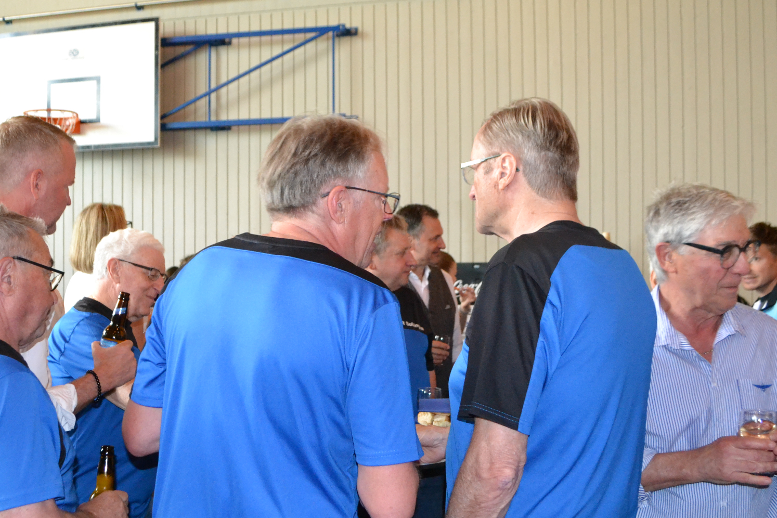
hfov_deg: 51.6
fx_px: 799
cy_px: 284
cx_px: 318
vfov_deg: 35.9
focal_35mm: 37
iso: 3200
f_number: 3.5
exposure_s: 1/60
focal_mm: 18
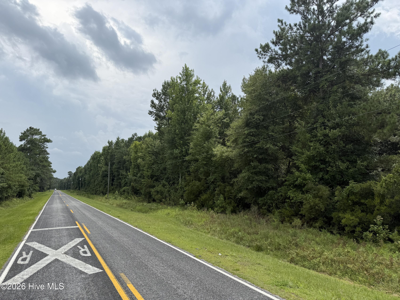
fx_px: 277
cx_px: 200
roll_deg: -2.6
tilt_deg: +6.2
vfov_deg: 56.8
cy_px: 150
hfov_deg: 71.6
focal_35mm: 24
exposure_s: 1/3279
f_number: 1.78
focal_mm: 6.76
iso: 80
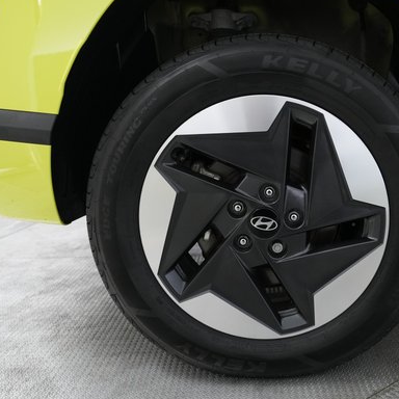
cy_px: 213
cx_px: 274
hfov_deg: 47.5
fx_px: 443
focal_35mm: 34
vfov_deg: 48.4
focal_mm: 24
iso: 3200
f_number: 2.8
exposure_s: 1/160
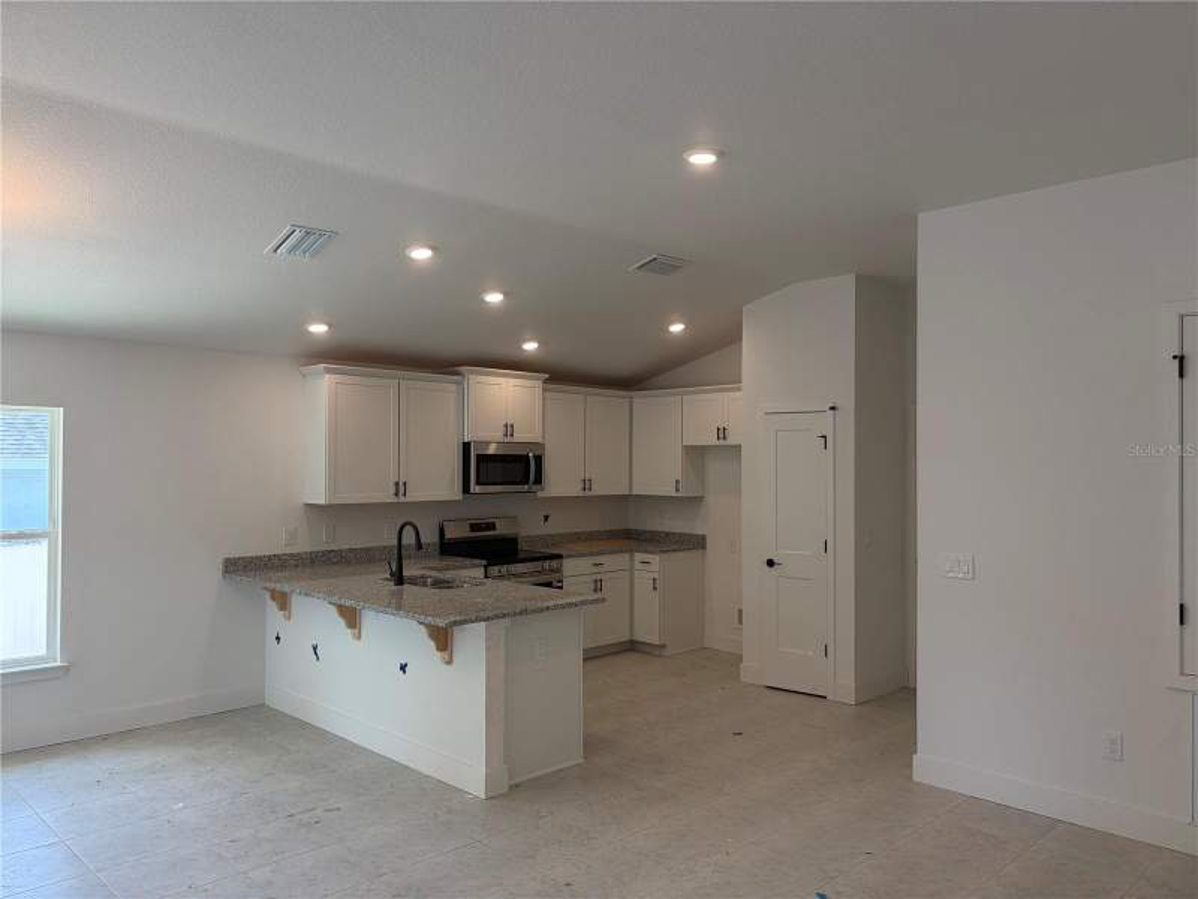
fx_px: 900
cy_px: 450
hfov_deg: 67.3
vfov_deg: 53.1
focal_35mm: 26
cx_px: 599
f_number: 1.6
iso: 50
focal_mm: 5.96
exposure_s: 1/169
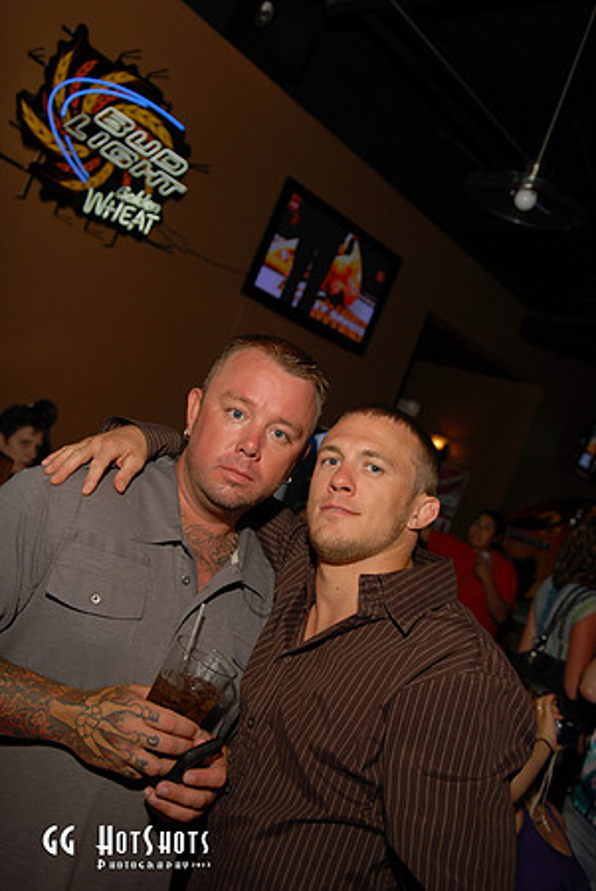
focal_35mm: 33
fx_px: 818
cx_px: 298
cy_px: 446
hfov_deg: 40.1
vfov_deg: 57.2
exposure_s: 1/250
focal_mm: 22
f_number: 2.8
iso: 125
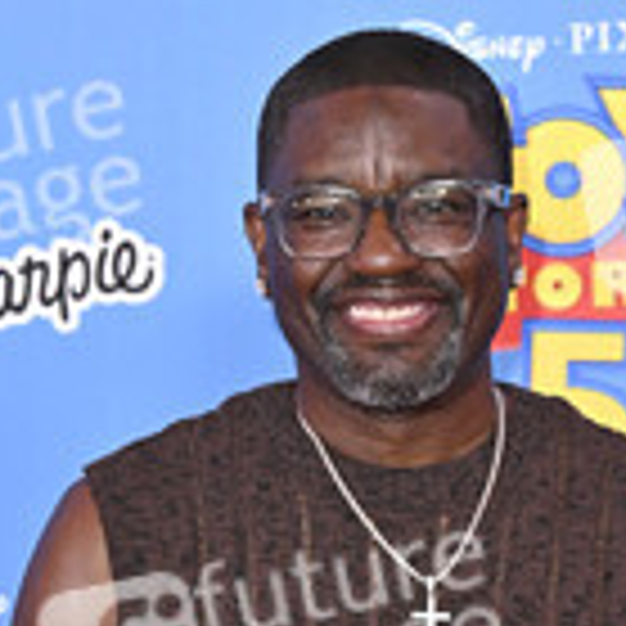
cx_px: 401
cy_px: 865
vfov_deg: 8.4
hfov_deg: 8.5
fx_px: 4194
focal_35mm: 205
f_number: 5.6
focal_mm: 84
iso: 1250
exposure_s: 1/250
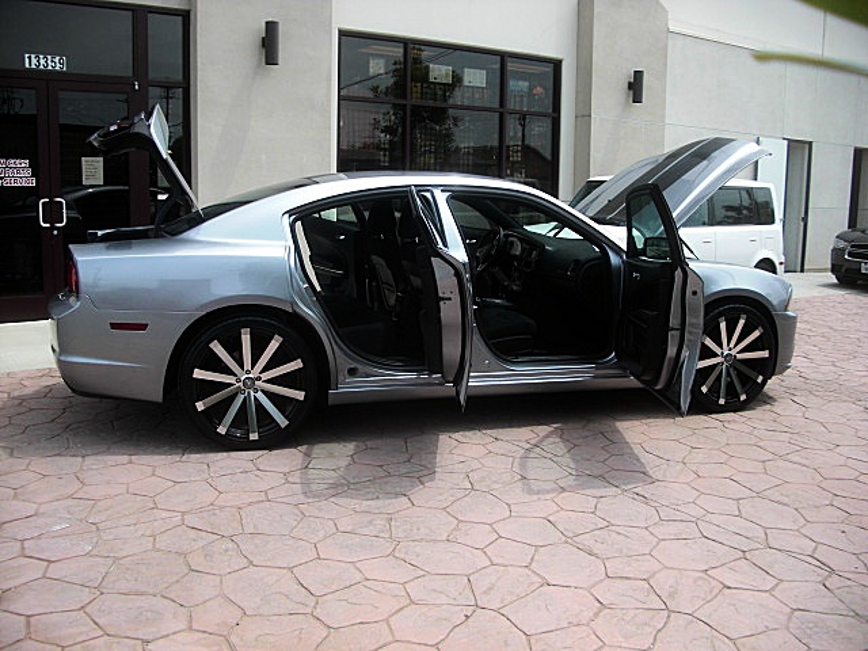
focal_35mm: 36
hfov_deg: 51.4
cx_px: 434
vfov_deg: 39.7
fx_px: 903
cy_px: 326
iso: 50
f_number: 2.8
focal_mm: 6.3
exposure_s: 1/640
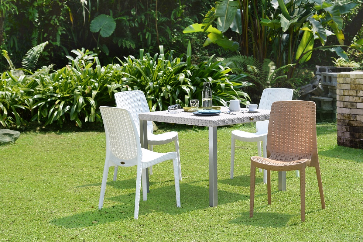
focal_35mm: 59
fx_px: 595
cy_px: 120
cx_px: 184
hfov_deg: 33.9
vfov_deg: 23.0
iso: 100
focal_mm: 58
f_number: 6.3
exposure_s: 1/250
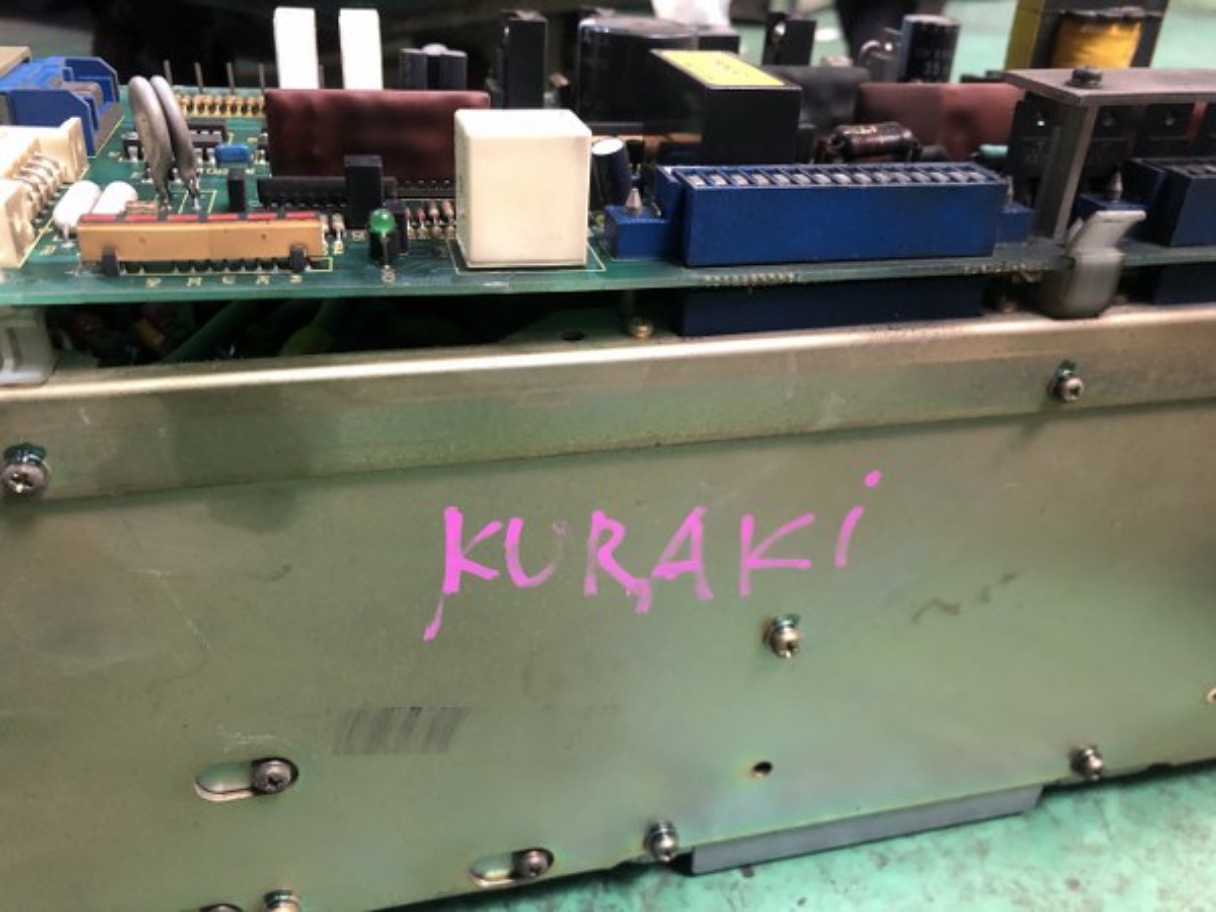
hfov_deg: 63.4
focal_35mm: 28
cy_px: 456
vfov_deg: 49.7
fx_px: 984
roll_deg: -3.6
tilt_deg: -29.4
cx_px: 608
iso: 100
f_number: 1.8
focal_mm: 4
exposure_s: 1/7
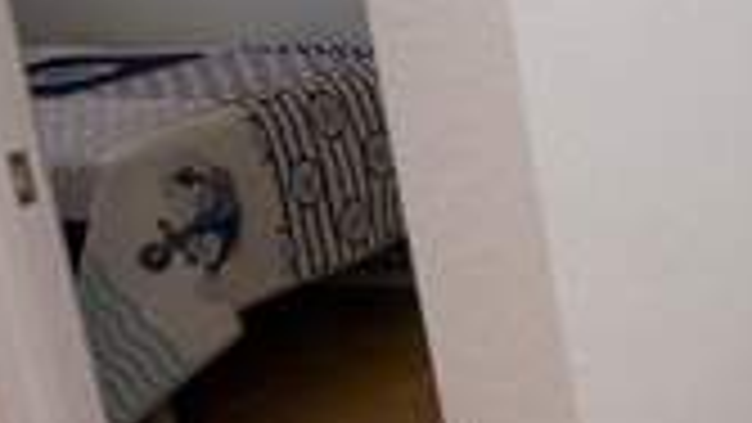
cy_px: 99
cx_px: 1527
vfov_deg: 14.5
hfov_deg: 17.6
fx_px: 1655
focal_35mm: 83
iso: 320
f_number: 4
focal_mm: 16.5
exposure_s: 1/160
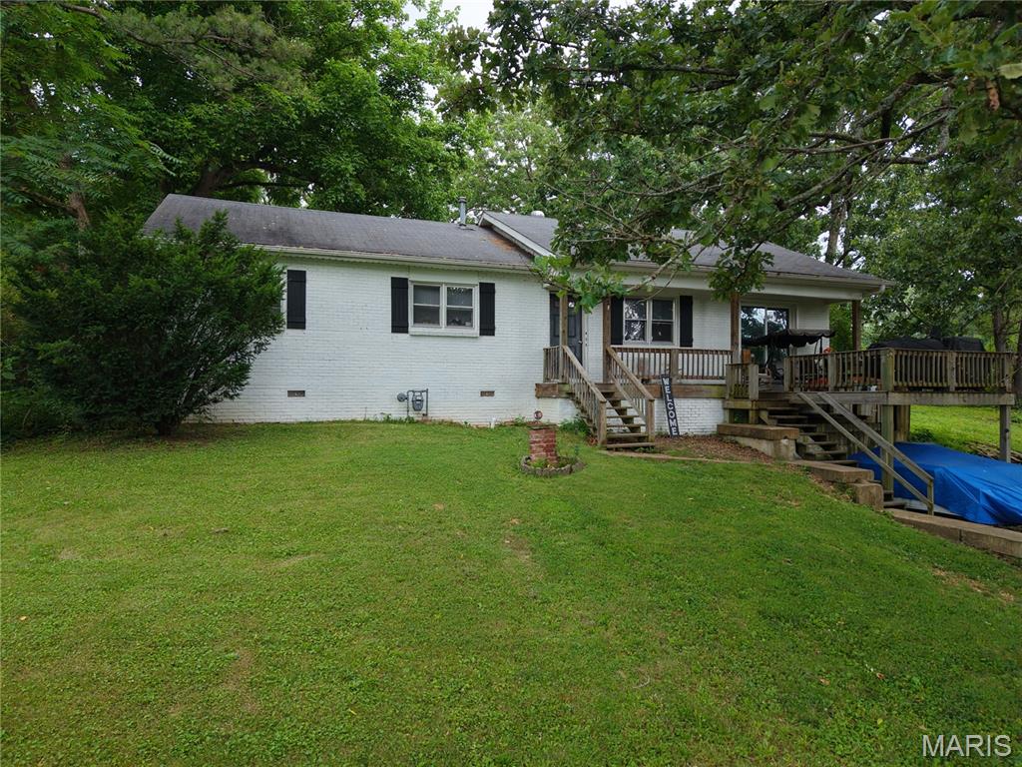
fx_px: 709
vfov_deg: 56.8
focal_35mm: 24
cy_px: 384
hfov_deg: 71.6
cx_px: 511
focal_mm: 8.67
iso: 100
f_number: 1.8
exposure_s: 1/40
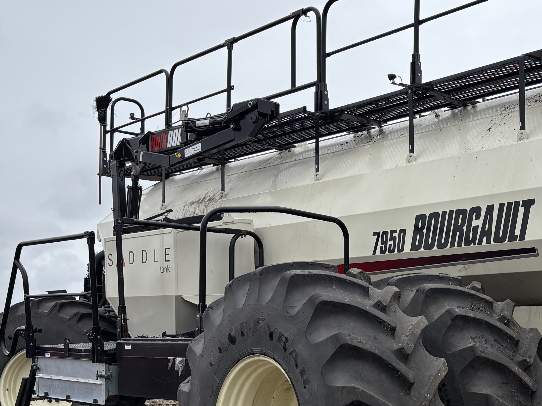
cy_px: 298
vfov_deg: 25.0
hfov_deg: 31.7
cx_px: 488
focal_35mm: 58
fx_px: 908
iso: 50
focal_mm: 5.96
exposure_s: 1/3311
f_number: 1.6
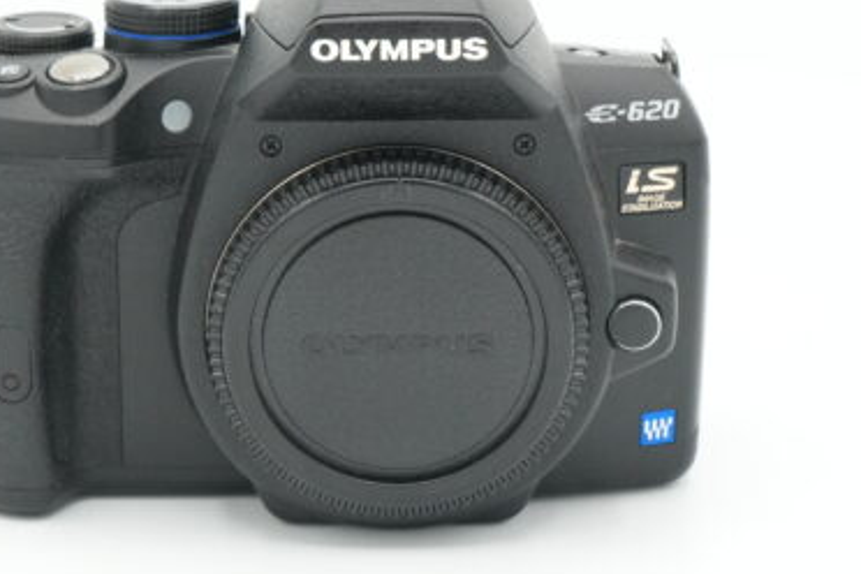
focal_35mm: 109
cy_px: 257
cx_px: 333
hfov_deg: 18.8
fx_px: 2602
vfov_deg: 12.6
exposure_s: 1/250
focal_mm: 45
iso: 1600
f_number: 13
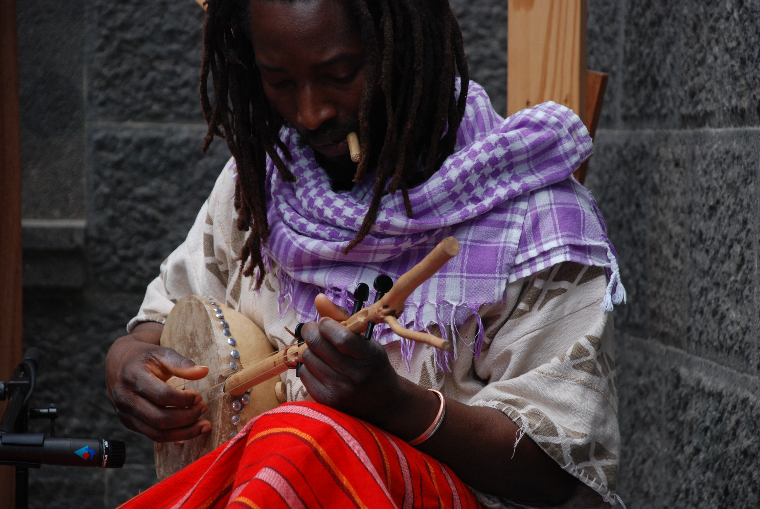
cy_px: 254
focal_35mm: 158
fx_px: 3329
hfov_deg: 13.0
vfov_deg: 8.7
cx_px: 380
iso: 160
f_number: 5.6
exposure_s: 1/125
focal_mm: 105
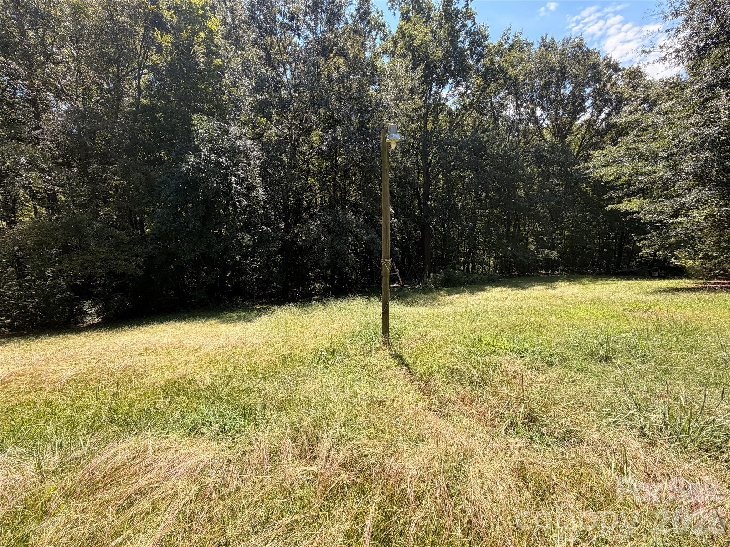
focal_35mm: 14
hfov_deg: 102.1
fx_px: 295
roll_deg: +2.3
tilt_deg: -7.5
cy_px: 274
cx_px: 365
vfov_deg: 85.7
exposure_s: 1/531
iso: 40
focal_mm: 2.22
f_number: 2.2
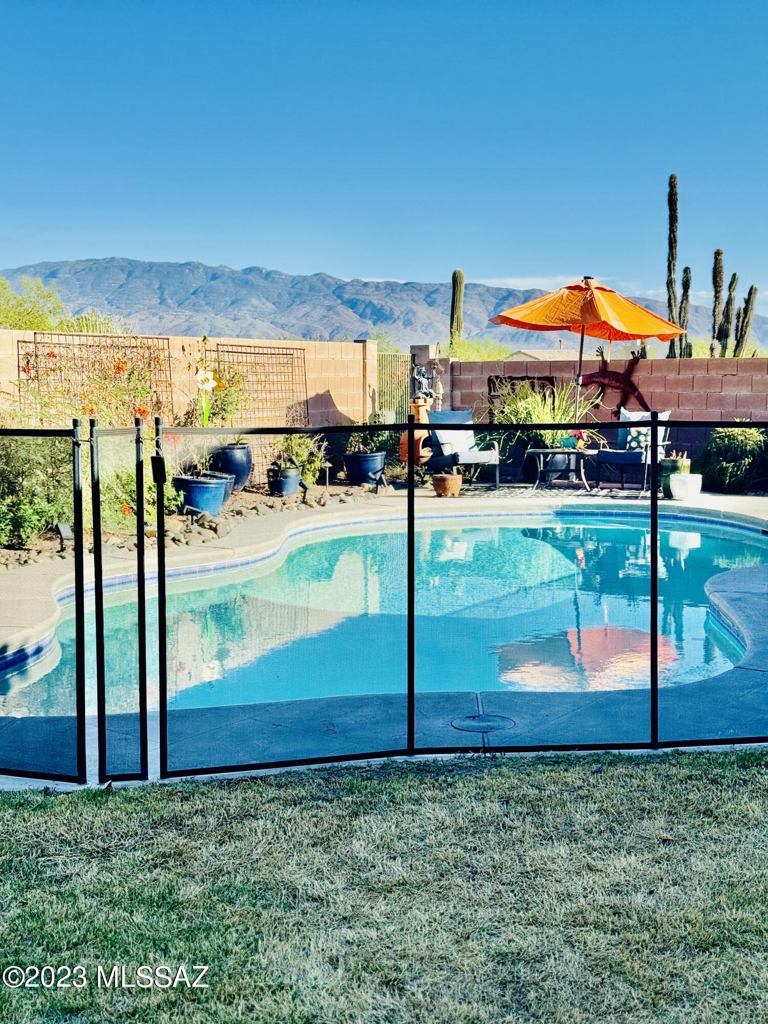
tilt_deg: -6.9
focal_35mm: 48
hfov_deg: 30.3
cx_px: 384
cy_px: 512
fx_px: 1420
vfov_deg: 39.7
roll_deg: +0.3
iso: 64
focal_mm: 6.86
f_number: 1.78
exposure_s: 1/2513
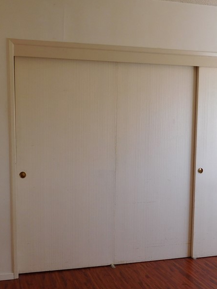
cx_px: 98
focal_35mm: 43
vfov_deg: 43.7
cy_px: 170
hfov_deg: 33.6
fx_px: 359
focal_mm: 4.5
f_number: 3.4
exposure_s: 1/40
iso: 125
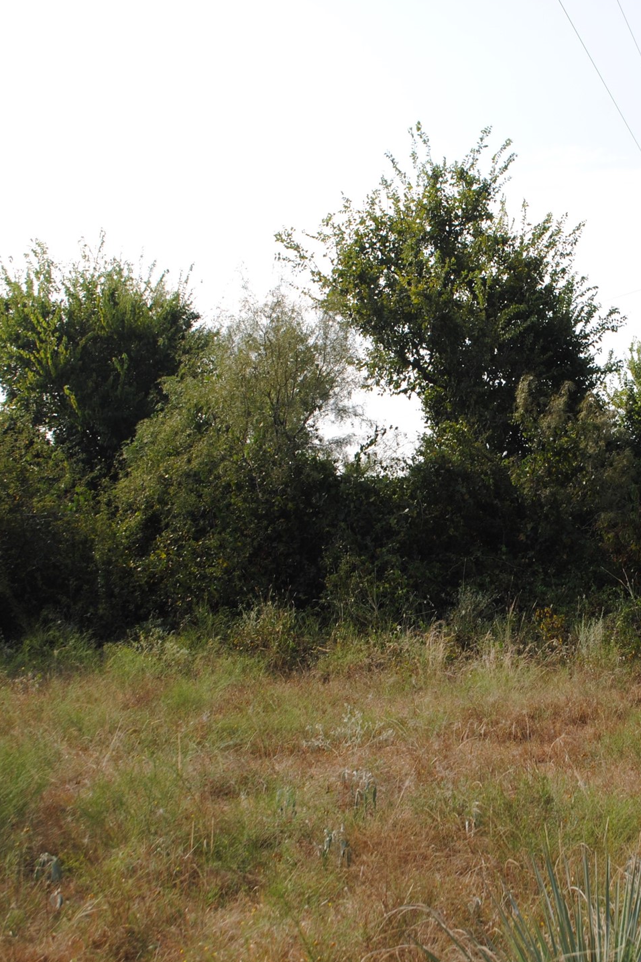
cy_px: 479
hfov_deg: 22.5
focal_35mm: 59
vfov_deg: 33.9
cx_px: 551
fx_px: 1576
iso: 100
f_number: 7.1
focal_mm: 26
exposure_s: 1/200
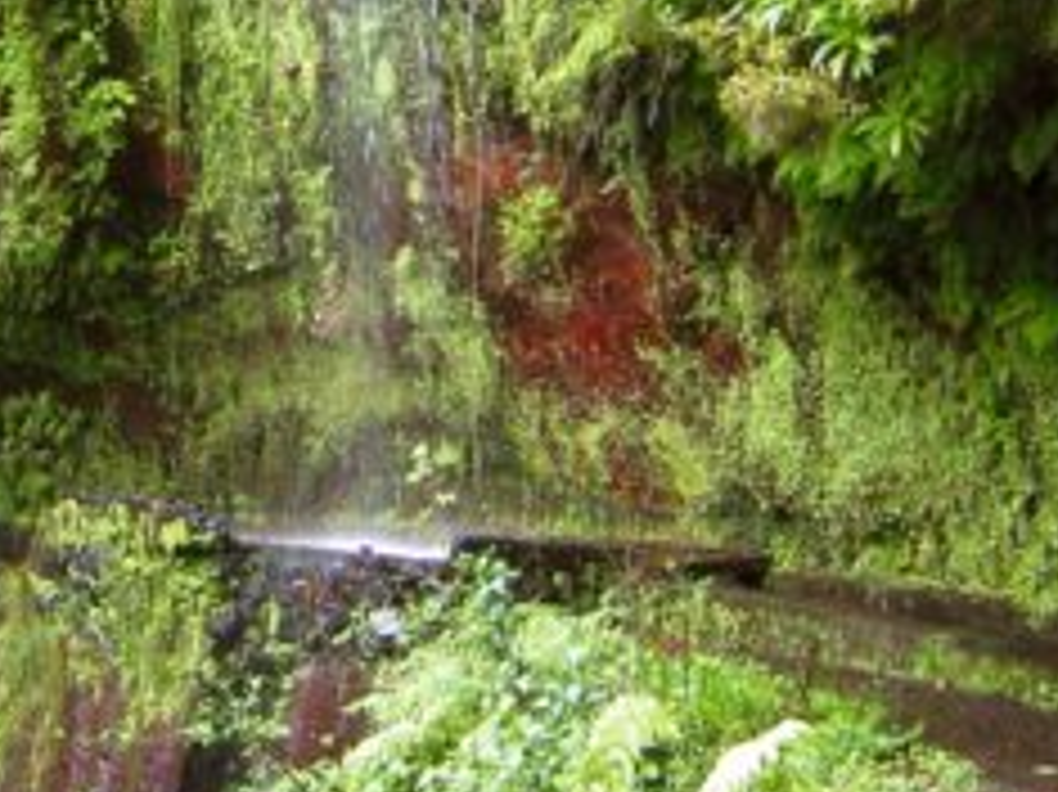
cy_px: -4
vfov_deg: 15.0
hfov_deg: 20.2
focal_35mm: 97
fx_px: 2963
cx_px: 401
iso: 100
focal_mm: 6.3
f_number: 3
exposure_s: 1/60
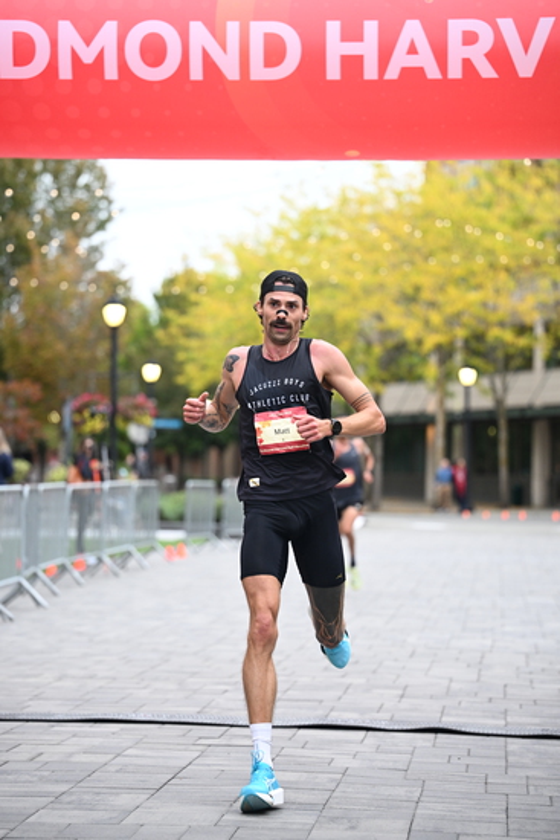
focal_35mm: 104
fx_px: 2425
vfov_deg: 19.6
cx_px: 280
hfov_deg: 13.2
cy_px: 420
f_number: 2.8
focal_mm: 104
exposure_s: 1/640
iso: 1250
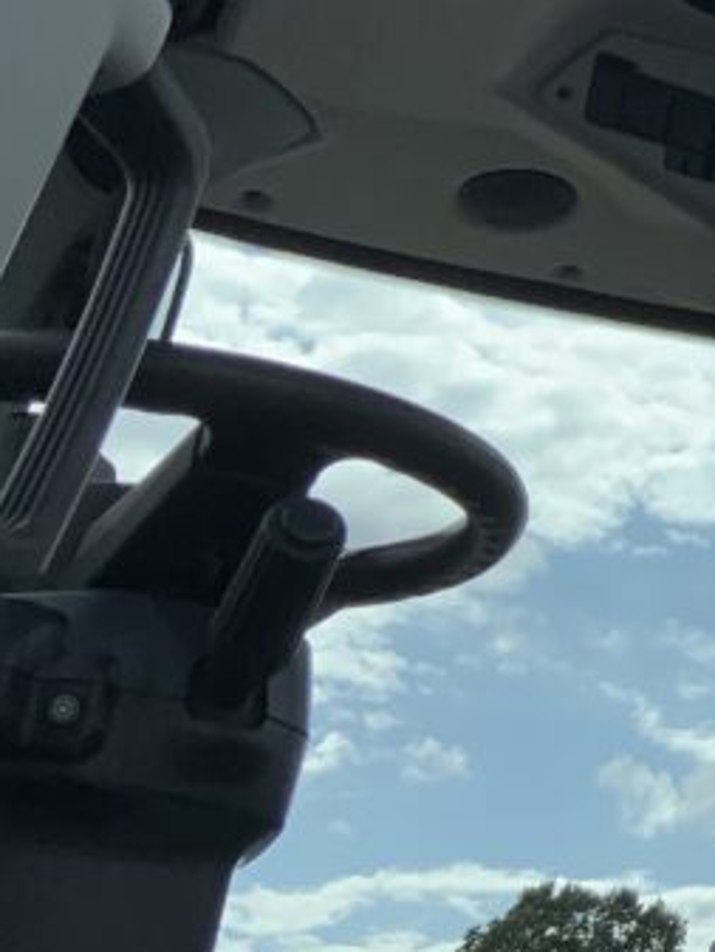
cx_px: 1300
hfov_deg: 14.6
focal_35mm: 88
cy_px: 65
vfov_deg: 21.7
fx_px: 2422
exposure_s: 1/2058
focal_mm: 3
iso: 16
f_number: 1.8
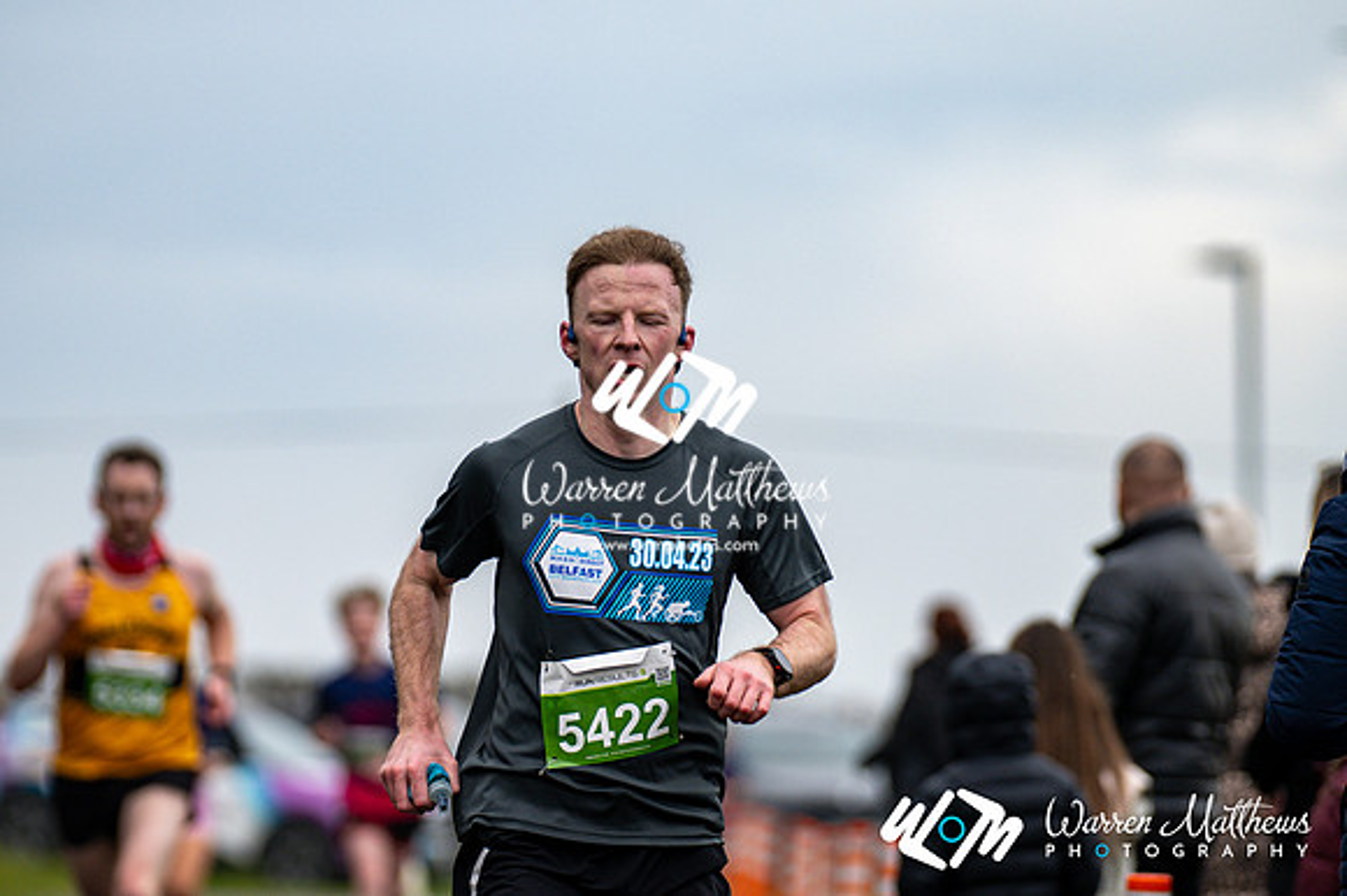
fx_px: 12340
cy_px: 448
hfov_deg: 6.2
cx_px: 674
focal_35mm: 330
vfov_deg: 4.2
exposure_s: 1/1600
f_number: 2.8
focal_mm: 220
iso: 250
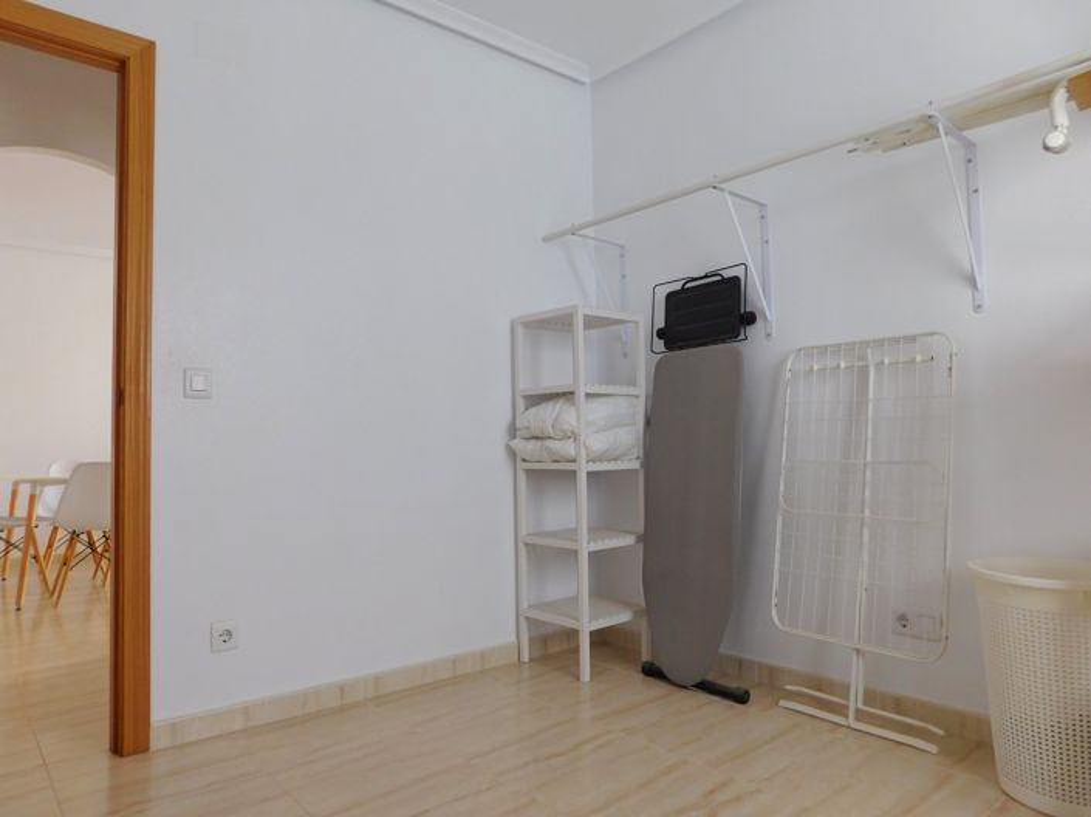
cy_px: 408
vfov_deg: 58.8
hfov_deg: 74.0
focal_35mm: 23
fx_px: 725
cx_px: 546
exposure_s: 1/50
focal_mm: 4
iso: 125
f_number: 3
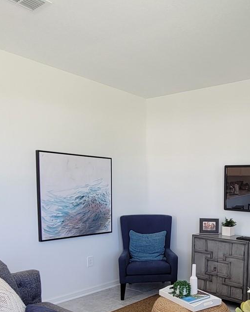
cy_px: 229
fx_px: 296
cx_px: 195
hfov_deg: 43.9
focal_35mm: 32
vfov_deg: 53.4
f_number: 2.2
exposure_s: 1/60
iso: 100
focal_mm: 2.2
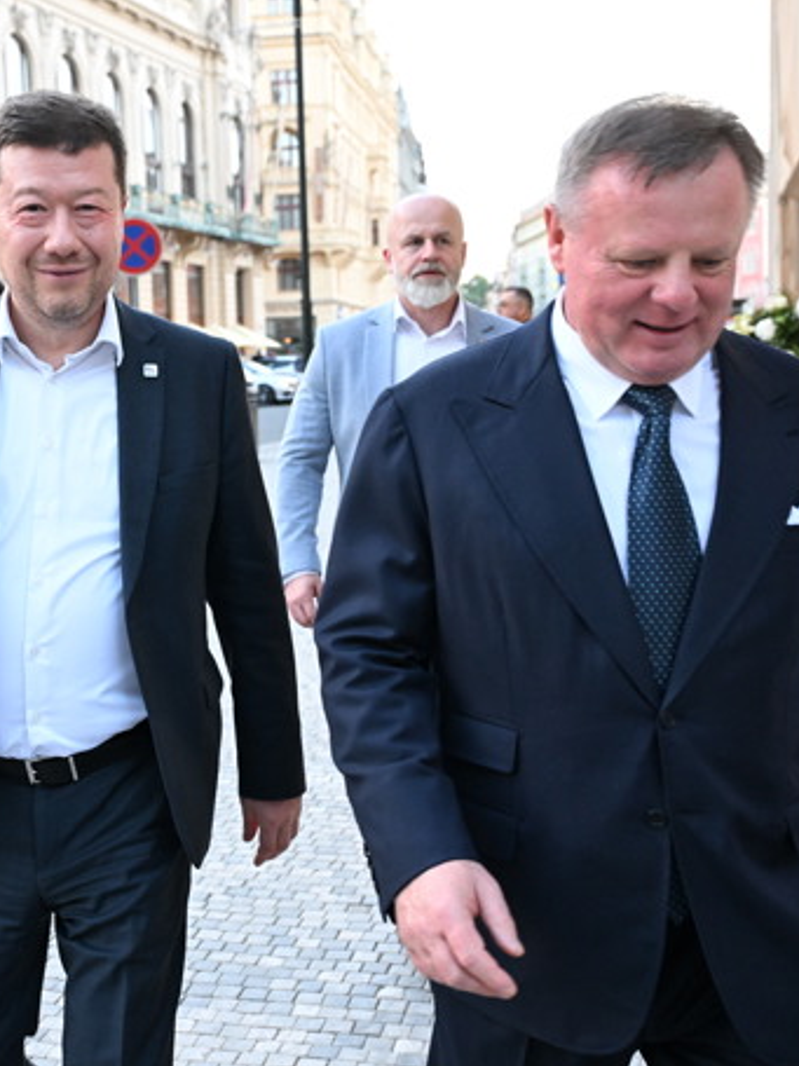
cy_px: 537
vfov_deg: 37.5
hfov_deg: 28.0
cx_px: 171
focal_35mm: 51
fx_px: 1570
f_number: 5
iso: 5000
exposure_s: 1/250
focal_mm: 35
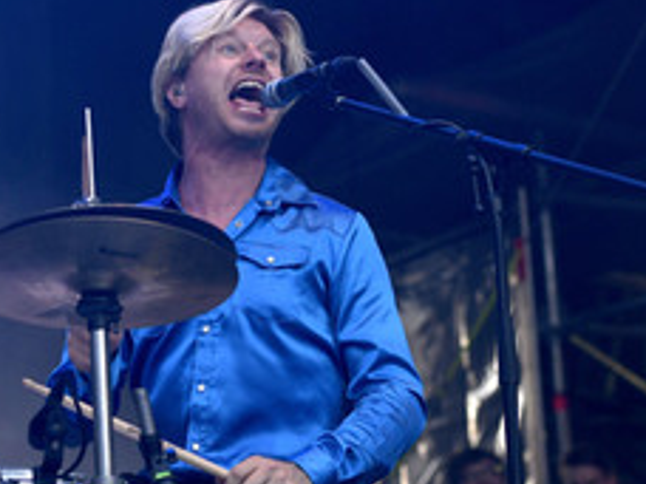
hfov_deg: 14.8
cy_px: 334
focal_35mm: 133
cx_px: 140
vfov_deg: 11.1
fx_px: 2482
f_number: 3.5
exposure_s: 1/320
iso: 1000
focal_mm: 70
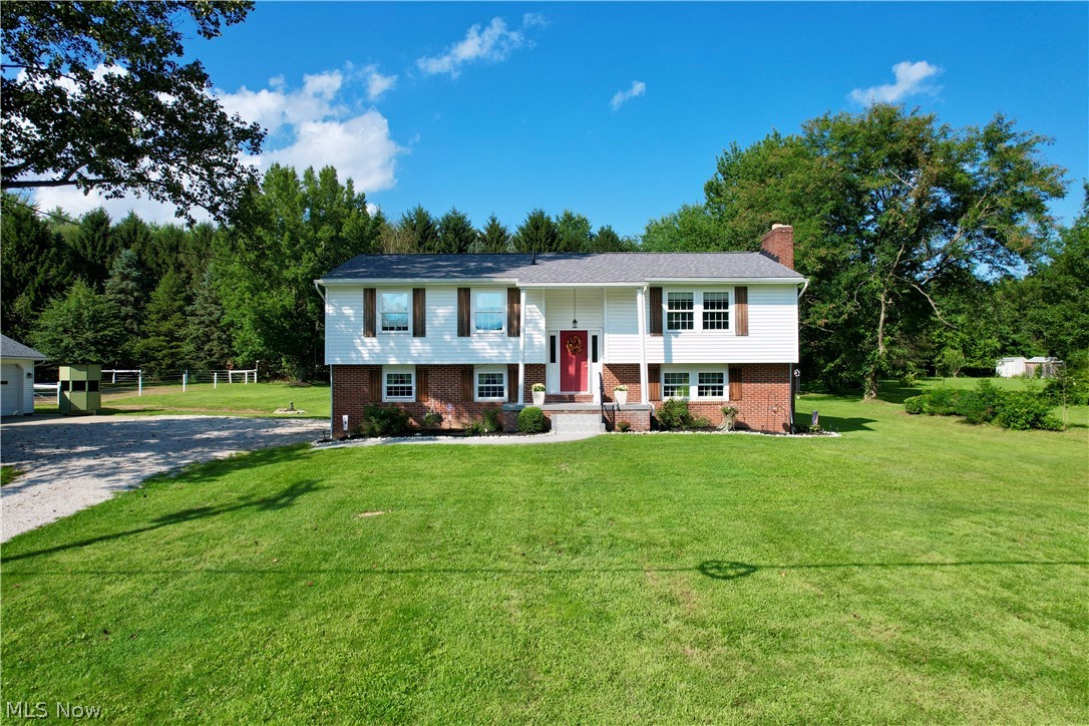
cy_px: 363
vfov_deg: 57.2
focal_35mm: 22
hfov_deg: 78.6
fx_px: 665
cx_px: 544
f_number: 2.8
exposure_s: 1/1500
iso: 100
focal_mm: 8.38
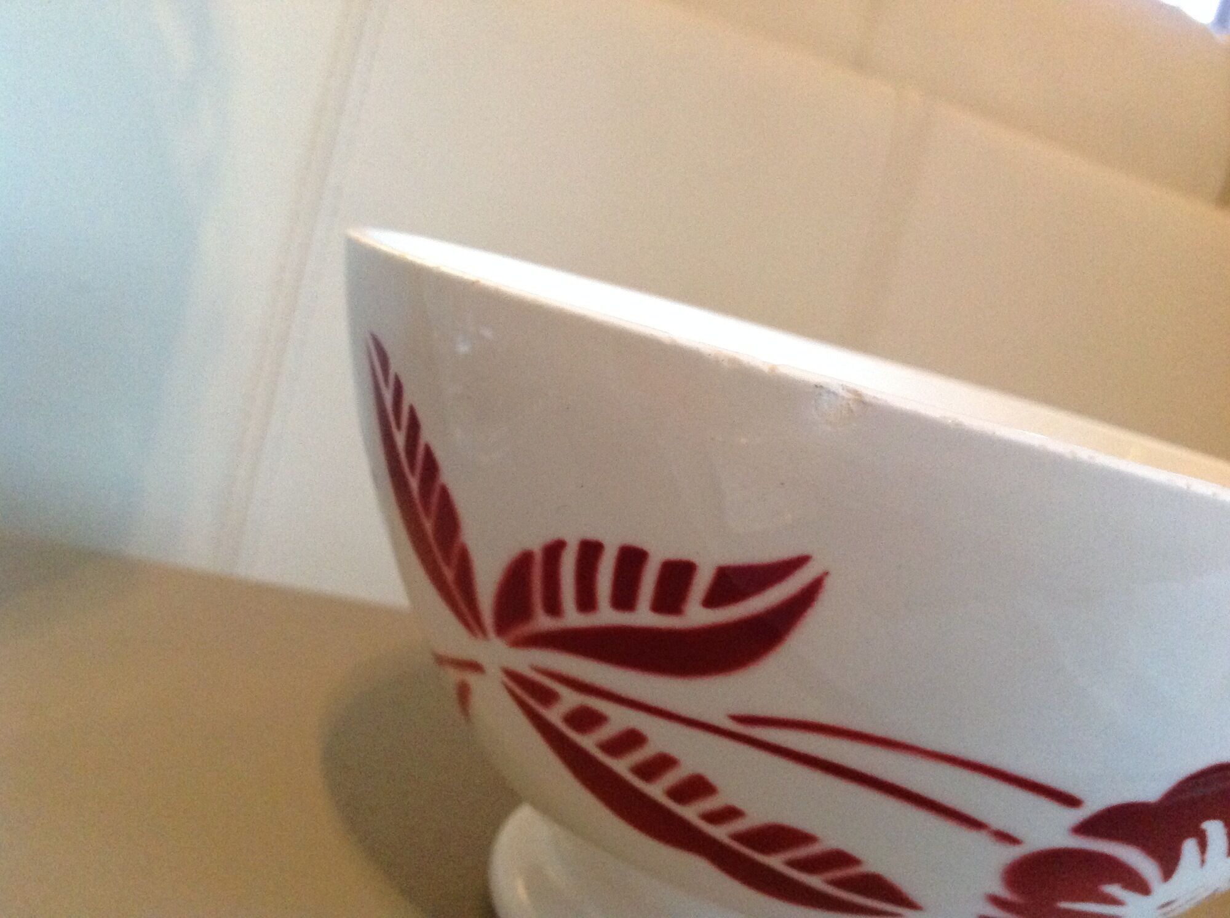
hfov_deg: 52.7
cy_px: 459
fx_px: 1242
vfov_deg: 40.6
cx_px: 615
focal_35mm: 35
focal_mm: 4.28
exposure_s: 1/17
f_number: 2.4
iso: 400
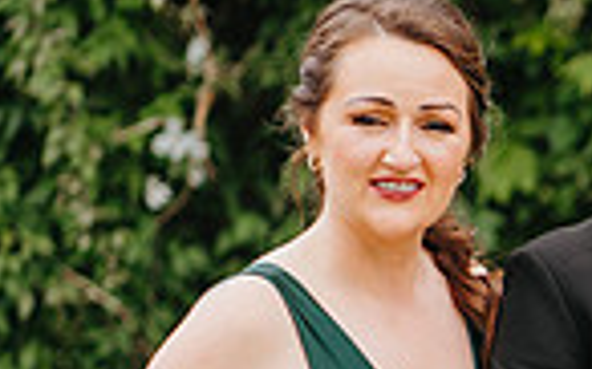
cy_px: 486
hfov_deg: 5.4
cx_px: 973
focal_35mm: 387
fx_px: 6239
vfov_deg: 3.4
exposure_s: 1/640
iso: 125
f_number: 2.8
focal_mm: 85
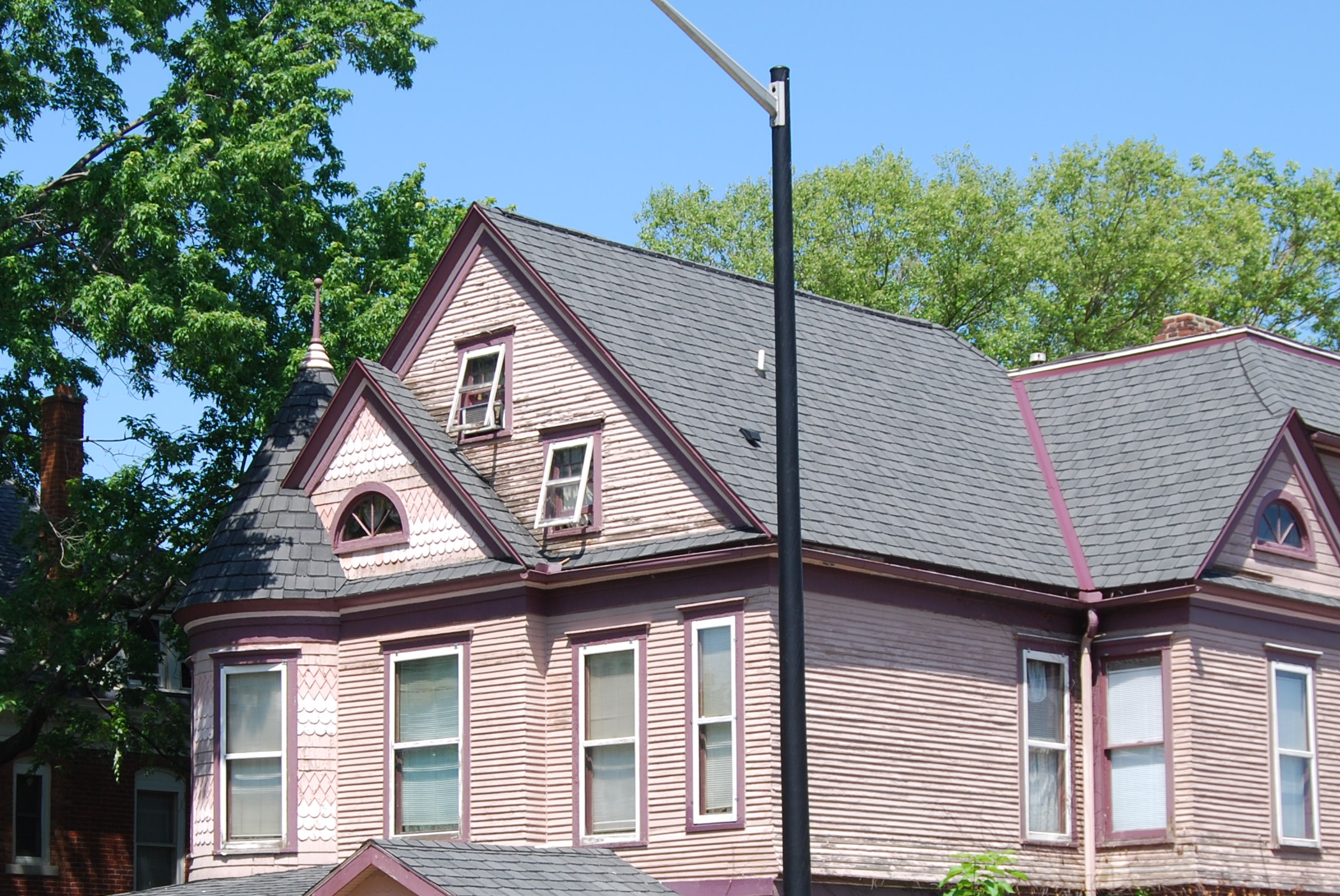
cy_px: 665
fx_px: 3093
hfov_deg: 24.4
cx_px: 606
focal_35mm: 83
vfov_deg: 16.4
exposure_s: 1/200
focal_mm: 30
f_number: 7.1
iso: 100
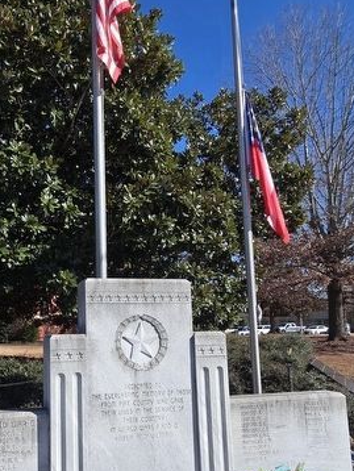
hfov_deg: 46.7
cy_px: 256
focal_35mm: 29
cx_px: 92
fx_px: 395
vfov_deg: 61.5
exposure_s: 1/2000
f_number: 2.2
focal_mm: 2.2
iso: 50
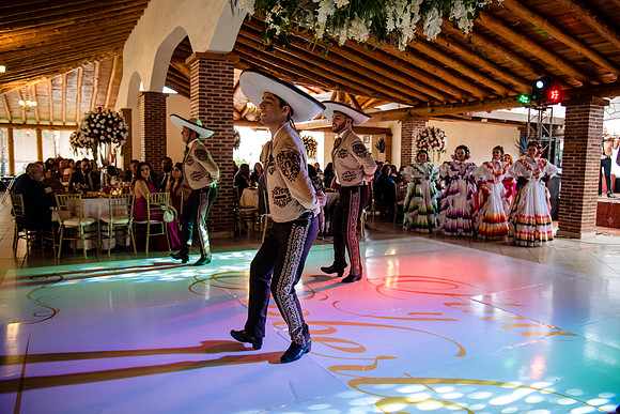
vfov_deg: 51.1
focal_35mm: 25
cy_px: 207
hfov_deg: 71.3
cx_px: 310
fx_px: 433
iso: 3200
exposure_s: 1/250
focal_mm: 24
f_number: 4
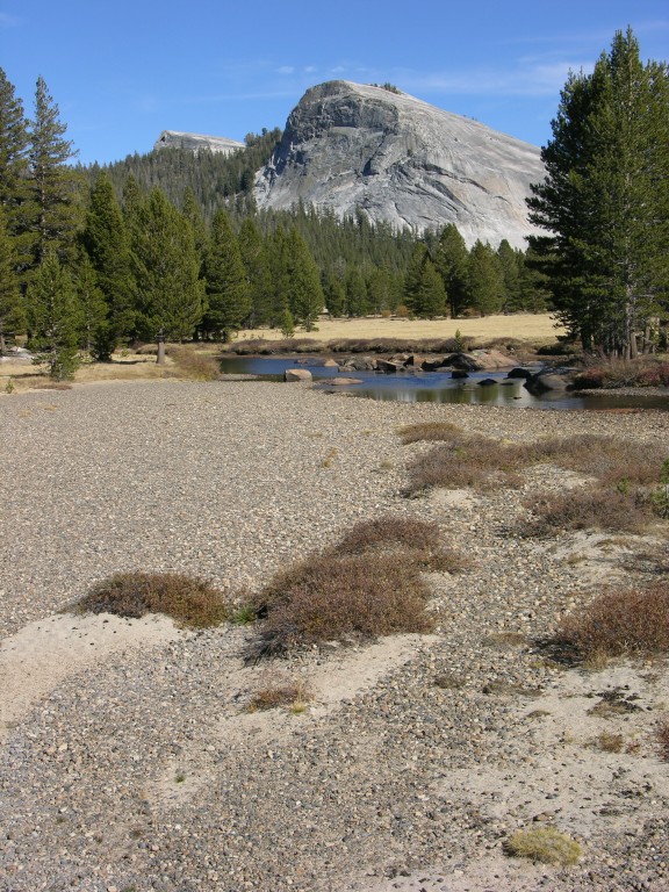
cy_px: 446
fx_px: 1495
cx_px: 334
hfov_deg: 25.2
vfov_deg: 33.2
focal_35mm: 58
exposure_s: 1/298
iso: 50
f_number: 5.6
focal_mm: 14.7
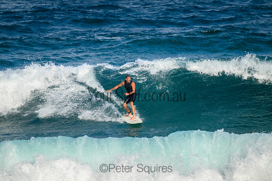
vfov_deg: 1.7
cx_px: 136
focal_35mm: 800
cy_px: 90
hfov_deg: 2.6
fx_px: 6046
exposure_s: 1/1600
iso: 1400
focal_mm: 800
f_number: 11
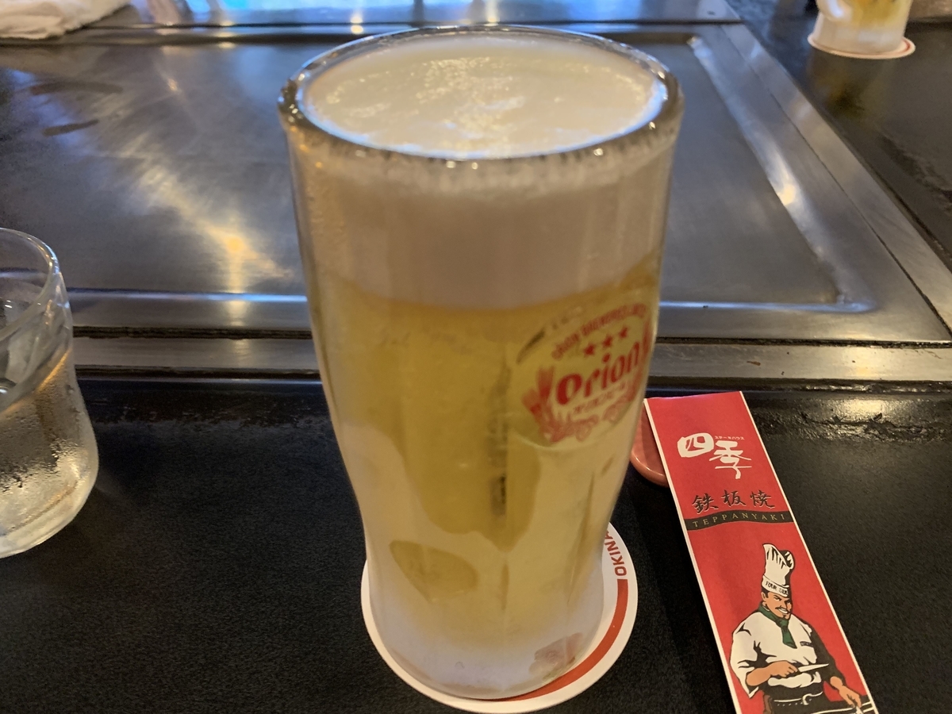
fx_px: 715
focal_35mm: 26
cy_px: 357
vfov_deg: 53.1
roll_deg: +1.7
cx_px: 476
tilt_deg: -37.1
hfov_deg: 67.3
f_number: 1.8
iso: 640
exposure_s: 1/30
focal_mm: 4.25
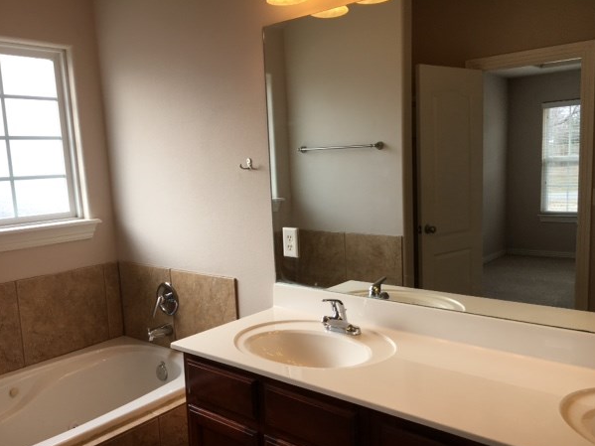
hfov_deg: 58.4
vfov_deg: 45.4
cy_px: 235
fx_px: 533
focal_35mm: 31
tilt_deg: -7.4
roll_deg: +3.1
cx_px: 291
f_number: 2.2
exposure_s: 1/120
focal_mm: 4.15
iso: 40
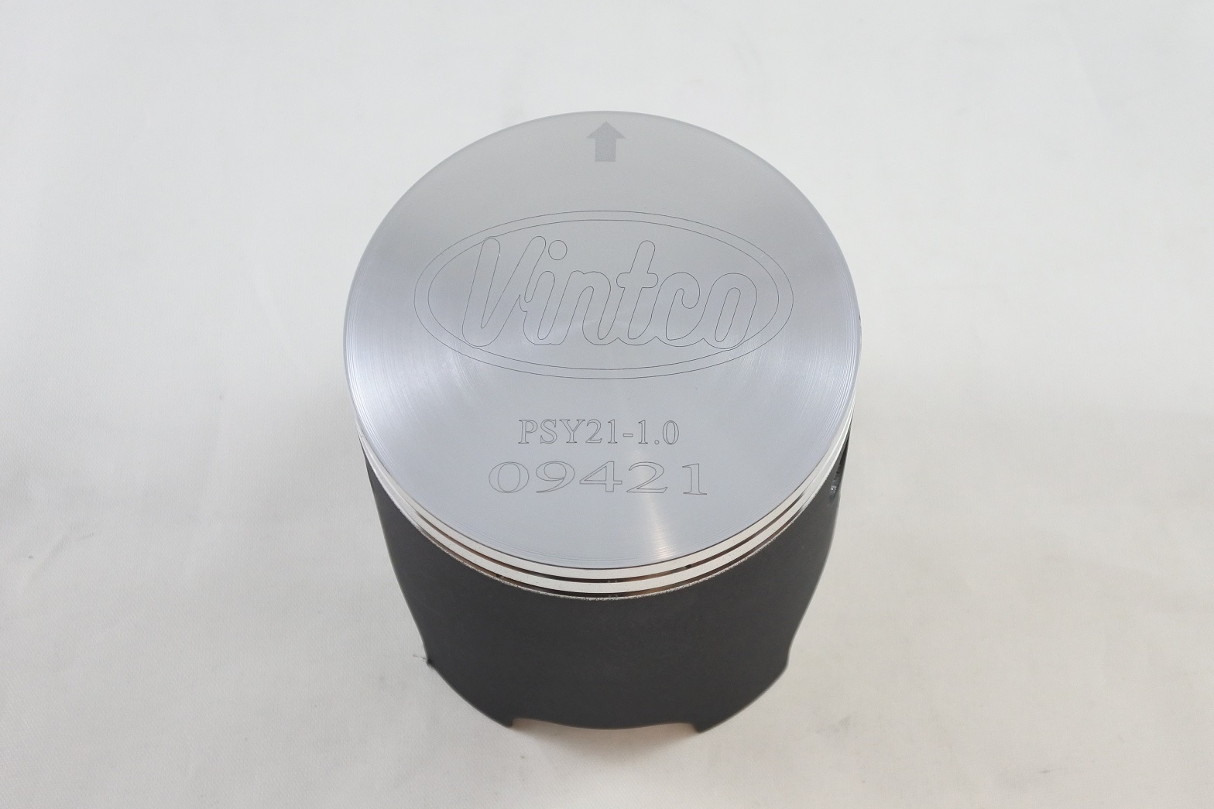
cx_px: 607
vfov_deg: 27.5
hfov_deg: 40.3
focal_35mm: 49
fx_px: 1652
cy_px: 404
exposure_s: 1/125
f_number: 4.5
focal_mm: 18.4
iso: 500
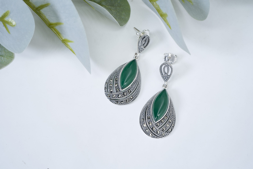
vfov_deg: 27.0
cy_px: 84
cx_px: 126
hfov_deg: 39.6
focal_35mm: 50
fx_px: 351
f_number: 10
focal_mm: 50
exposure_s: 1/50
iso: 200
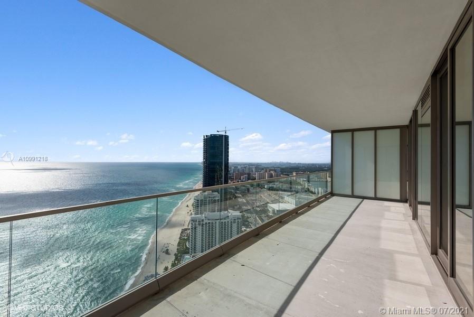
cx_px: 237
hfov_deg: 96.7
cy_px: 158
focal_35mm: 16
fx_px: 211
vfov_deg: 73.8
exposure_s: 1/1600
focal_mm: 16
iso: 250
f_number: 8
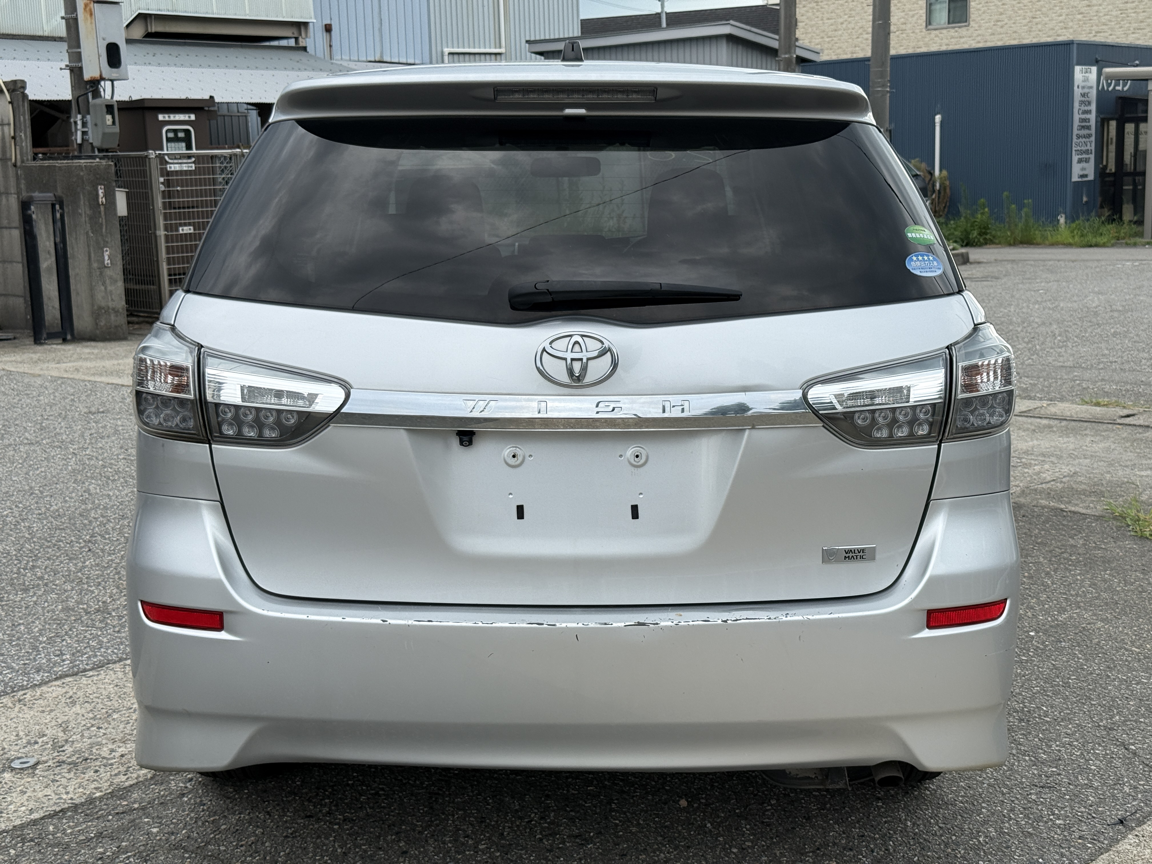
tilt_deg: -9.1
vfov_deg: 30.3
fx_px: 1597
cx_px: 576
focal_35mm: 48
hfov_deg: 39.7
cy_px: 432
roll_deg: +1.7
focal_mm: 6.76
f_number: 1.78
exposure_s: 1/1222
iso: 64
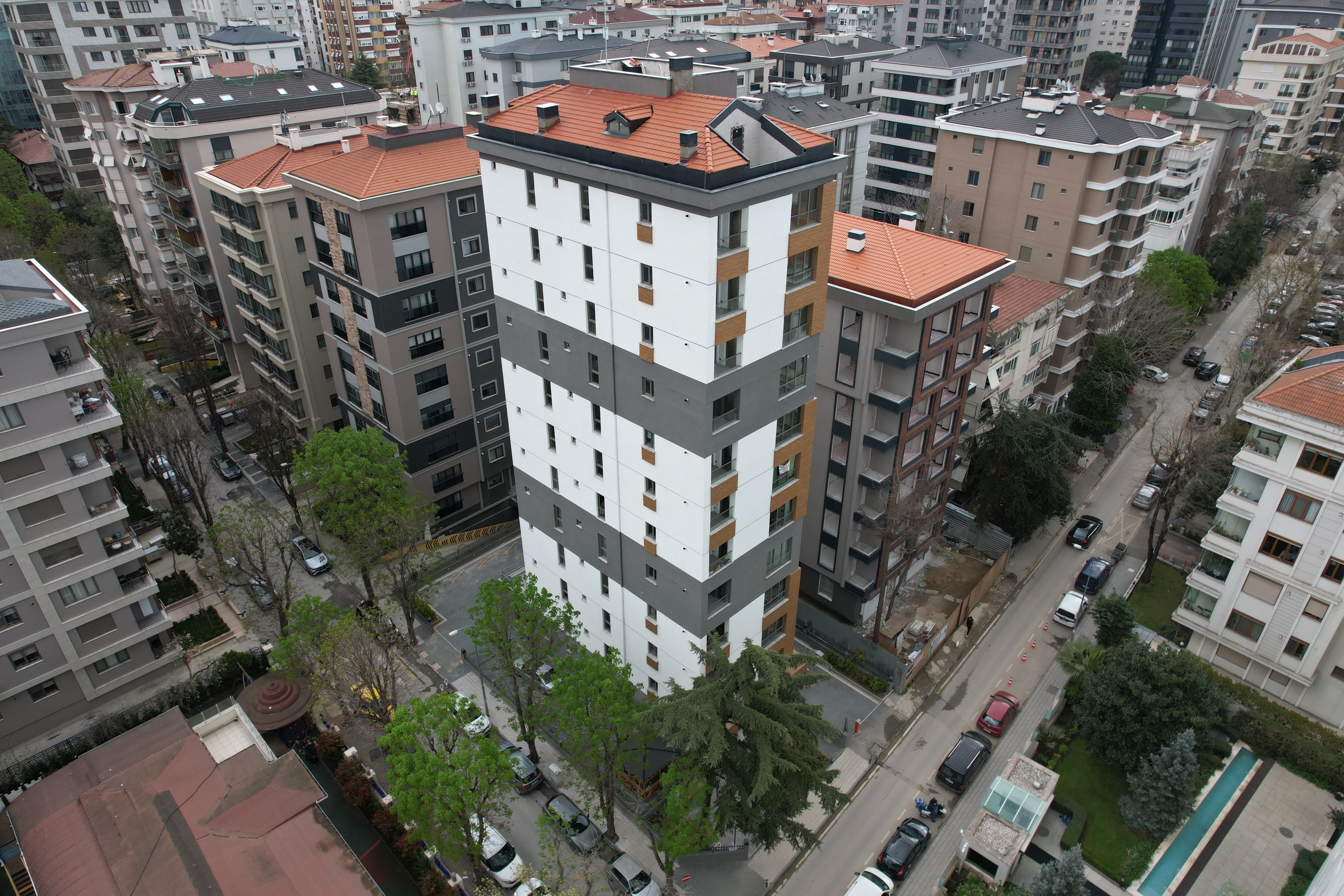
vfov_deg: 57.2
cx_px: 672
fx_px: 821
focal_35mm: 22
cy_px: 448
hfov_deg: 78.6
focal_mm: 8.38
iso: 100
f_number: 2.8
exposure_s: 1/125
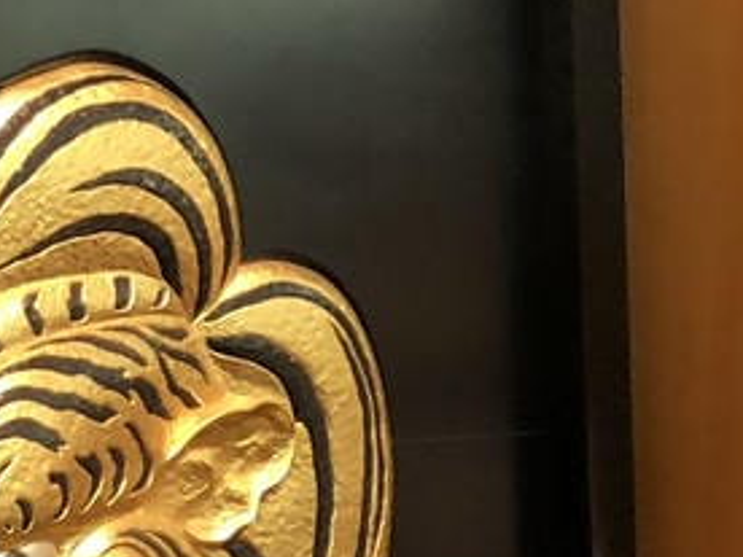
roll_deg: +1.0
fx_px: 2704
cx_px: -829
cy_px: 724
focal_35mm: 126
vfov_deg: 11.5
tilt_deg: -9.0
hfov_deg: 13.1
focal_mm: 3.99
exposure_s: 1/15
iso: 50
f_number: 1.8
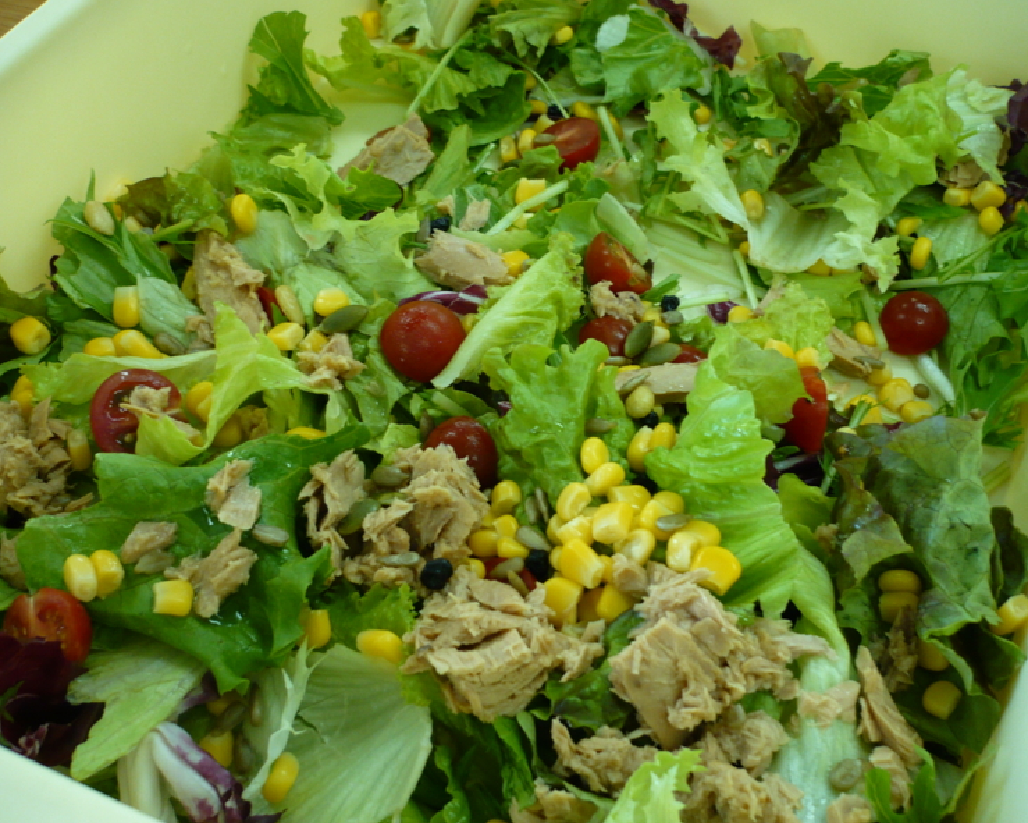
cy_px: 411
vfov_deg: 40.1
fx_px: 1126
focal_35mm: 37
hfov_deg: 49.1
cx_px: 543
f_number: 2.8
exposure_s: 1/30
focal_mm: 5.8
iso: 160
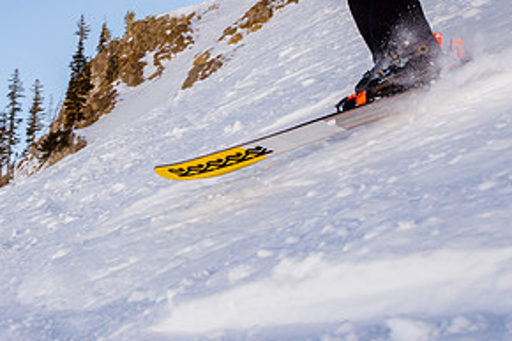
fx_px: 768
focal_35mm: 54
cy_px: 43
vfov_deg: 24.4
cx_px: 129
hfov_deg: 36.1
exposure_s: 1/800
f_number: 8
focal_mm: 18
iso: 160
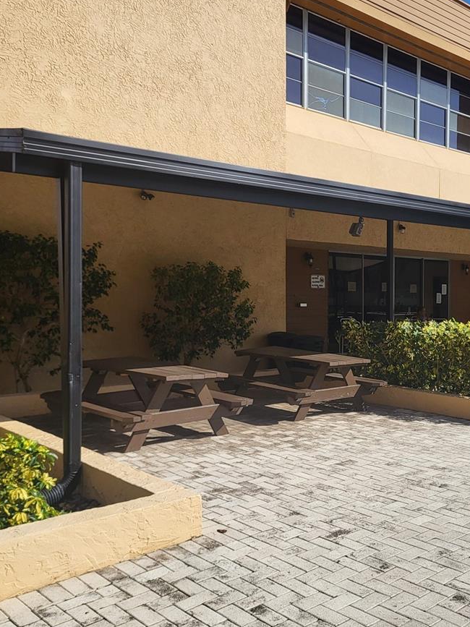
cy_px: 345
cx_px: 320
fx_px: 652
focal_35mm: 36
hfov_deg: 39.1
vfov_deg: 51.3
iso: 40
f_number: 1.8
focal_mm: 5.4
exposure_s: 1/3168
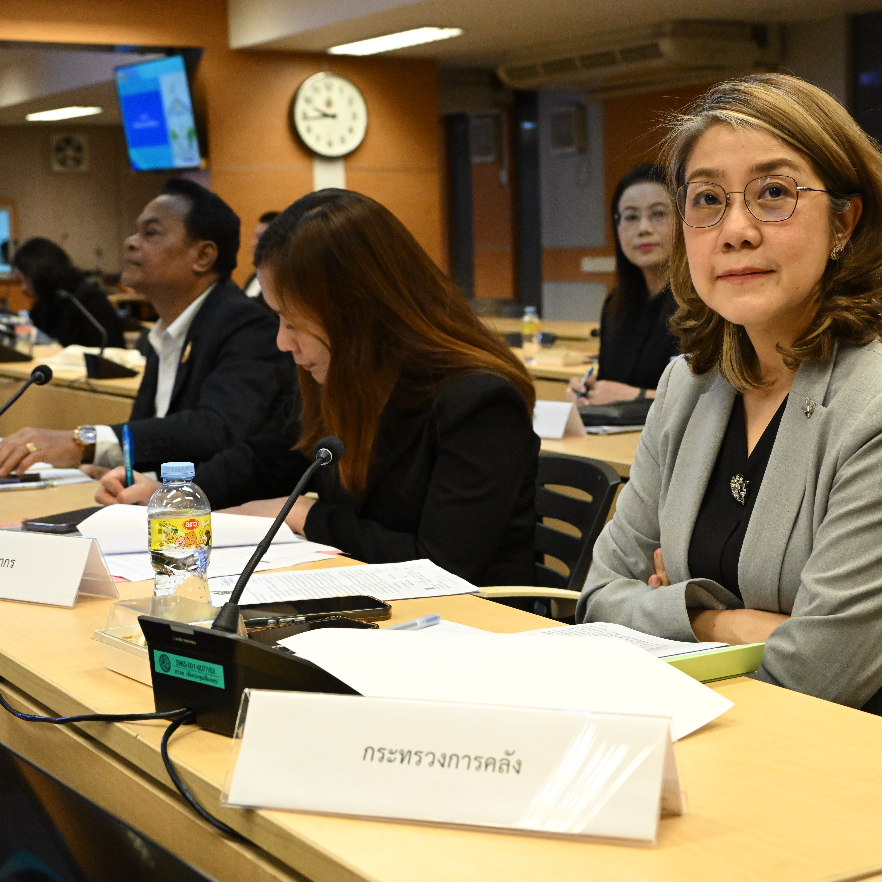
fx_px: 1701
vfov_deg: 29.1
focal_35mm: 59
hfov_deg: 29.0
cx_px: 522
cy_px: 442
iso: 10000
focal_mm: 46
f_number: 6.3
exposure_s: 1/500
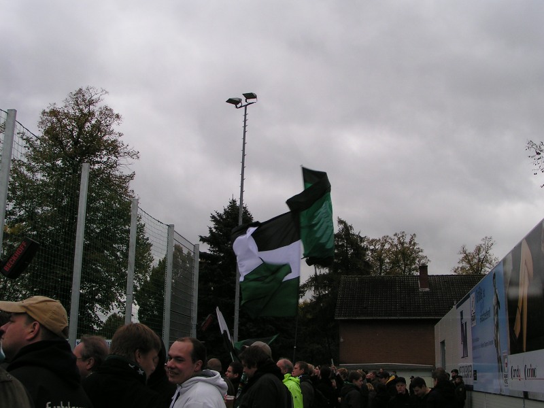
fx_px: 644
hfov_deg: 45.8
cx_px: 272
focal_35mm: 41
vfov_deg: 35.1
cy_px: 204
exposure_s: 1/60
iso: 50
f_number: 5.6
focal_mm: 6.3
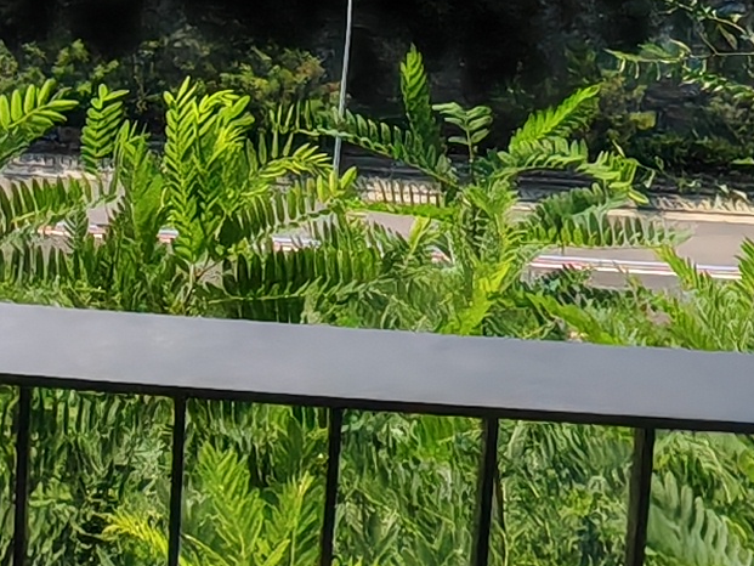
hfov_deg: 19.0
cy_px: -579
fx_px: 2244
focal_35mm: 103
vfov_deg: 12.6
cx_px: 253
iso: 50
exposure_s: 1/4000
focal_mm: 1.96
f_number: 2.2
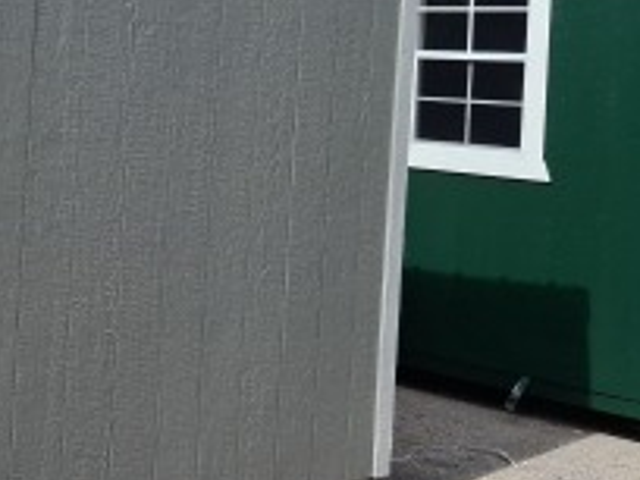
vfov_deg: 20.1
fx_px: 1331
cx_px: -107
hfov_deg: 24.7
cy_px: 72
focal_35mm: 72
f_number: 1.8
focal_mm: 5.54
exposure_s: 1/4115
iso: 50
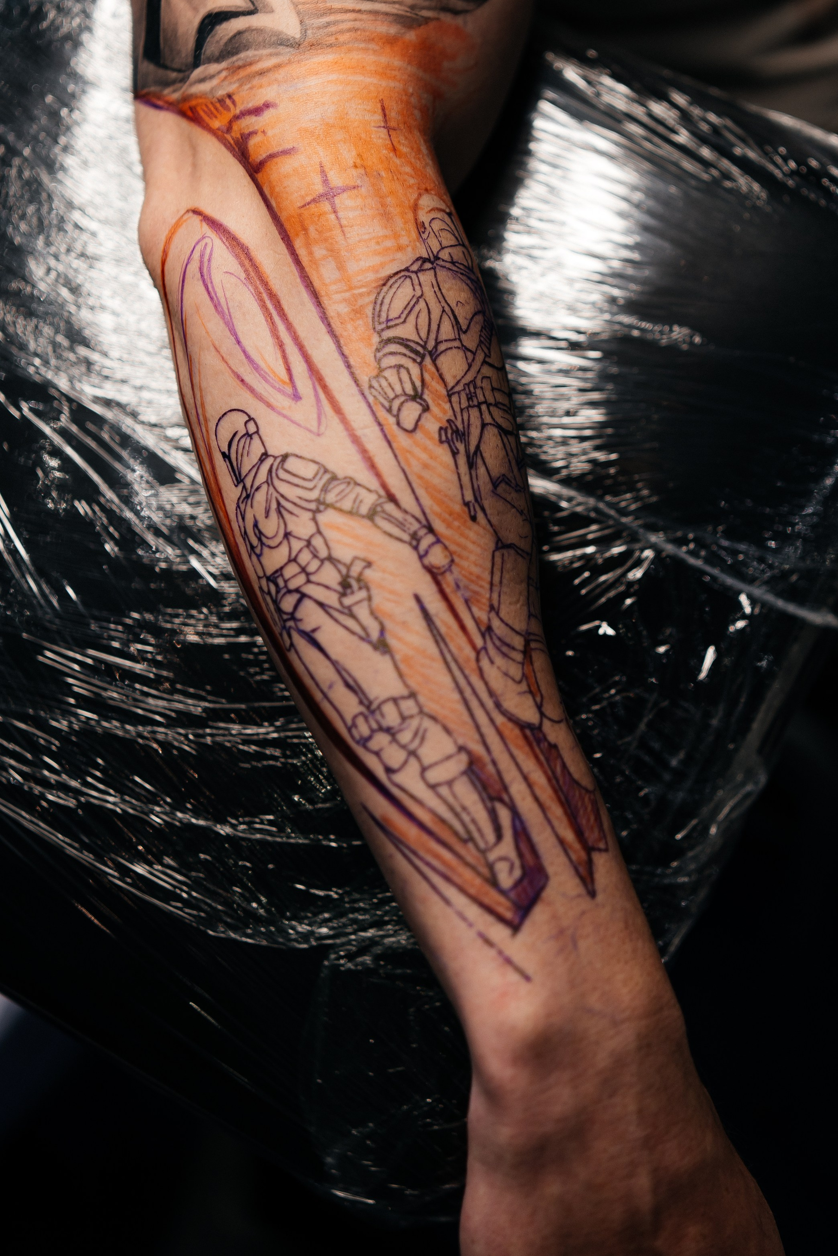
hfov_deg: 23.0
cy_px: 494
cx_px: 433
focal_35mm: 59
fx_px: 2060
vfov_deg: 33.8
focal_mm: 45
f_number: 1.8
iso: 250
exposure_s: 1/160
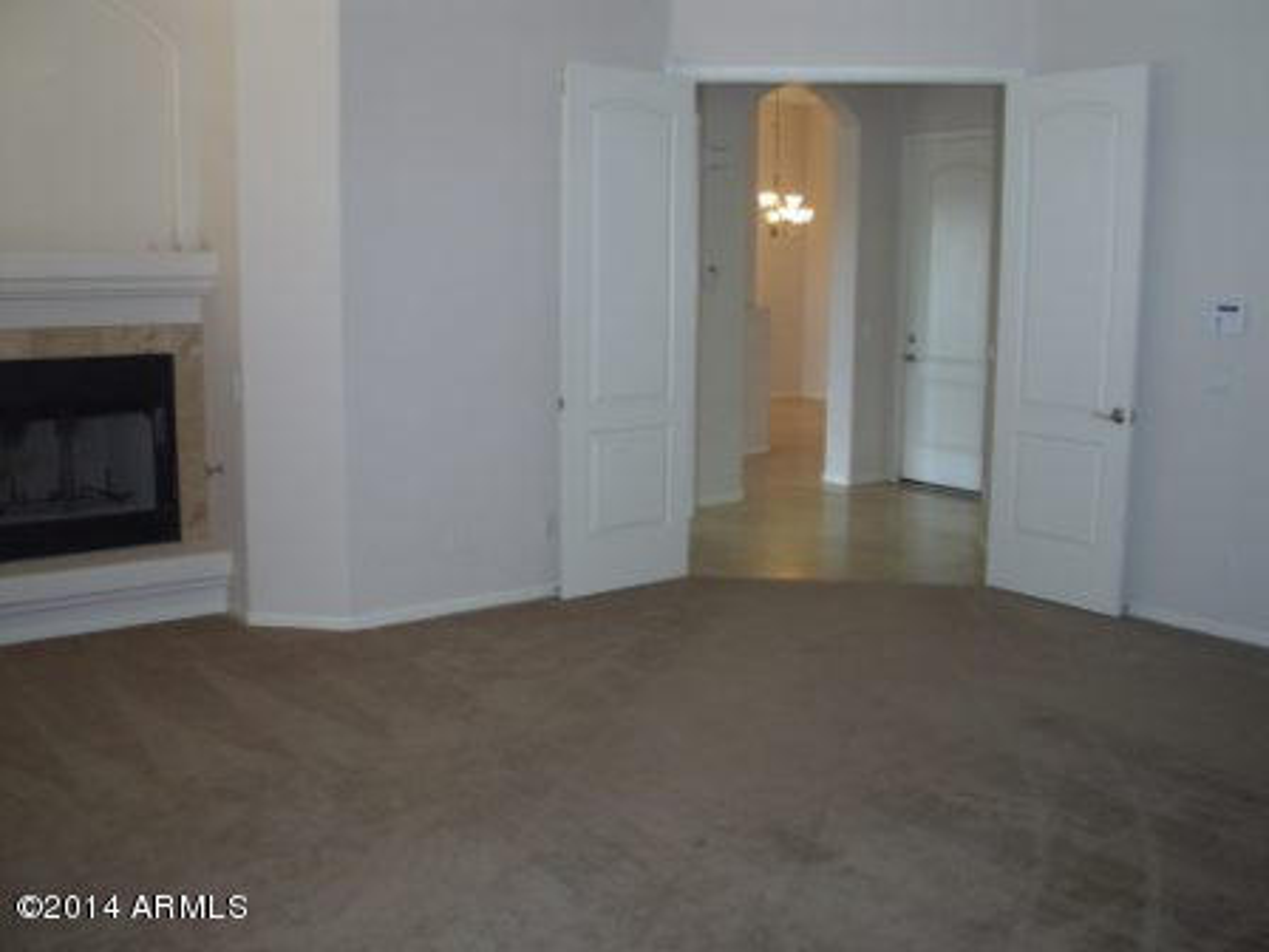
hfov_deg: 49.0
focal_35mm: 38
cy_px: 476
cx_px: 634
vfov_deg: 37.7
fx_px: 1393
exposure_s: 1/60
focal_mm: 6.3
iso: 200
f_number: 2.9
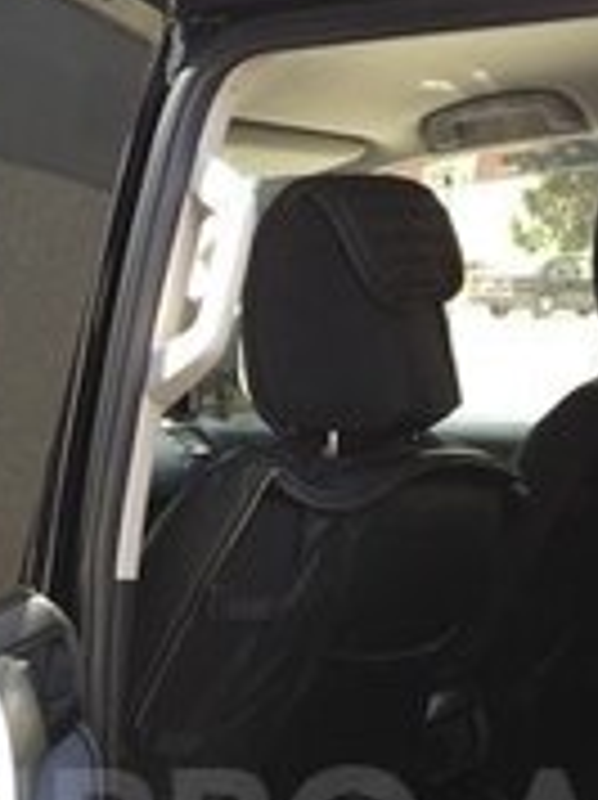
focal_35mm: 81
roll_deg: +0.0
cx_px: 265
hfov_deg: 18.2
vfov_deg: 23.0
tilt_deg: -17.8
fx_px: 1870
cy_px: 836
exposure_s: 1/100
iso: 25
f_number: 2.2
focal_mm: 4.15
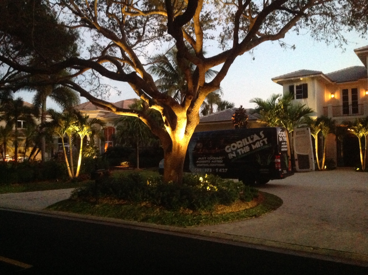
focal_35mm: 35
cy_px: 138
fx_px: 372
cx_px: 184
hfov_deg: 52.7
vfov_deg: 40.6
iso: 800
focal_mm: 4.28
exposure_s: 1/15
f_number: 2.4
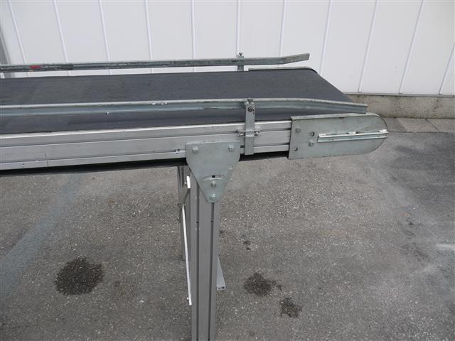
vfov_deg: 49.7
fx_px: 368
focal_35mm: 28
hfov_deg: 63.4
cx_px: 228
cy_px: 170
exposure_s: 1/250
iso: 100
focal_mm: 14
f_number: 5.6
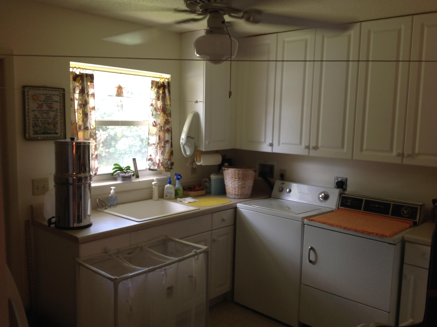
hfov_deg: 52.7
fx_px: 441
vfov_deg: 40.6
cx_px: 218
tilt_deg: -7.2
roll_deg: -0.2
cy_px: 164
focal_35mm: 35
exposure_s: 1/15
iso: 50
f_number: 2.4
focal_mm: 4.28
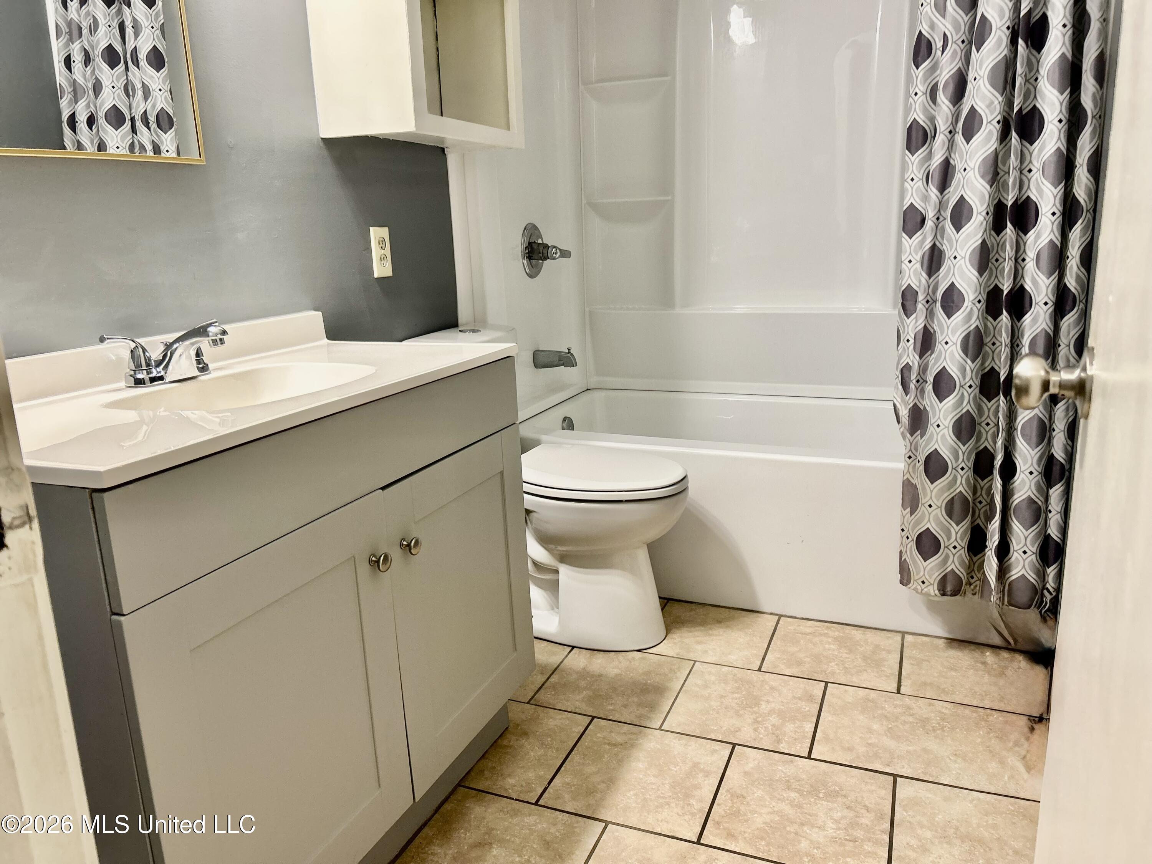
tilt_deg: -13.6
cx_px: 576
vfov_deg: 53.1
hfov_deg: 67.3
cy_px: 432
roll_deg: +2.3
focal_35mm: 26
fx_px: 865
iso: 160
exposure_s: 1/60
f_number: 1.5
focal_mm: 5.7
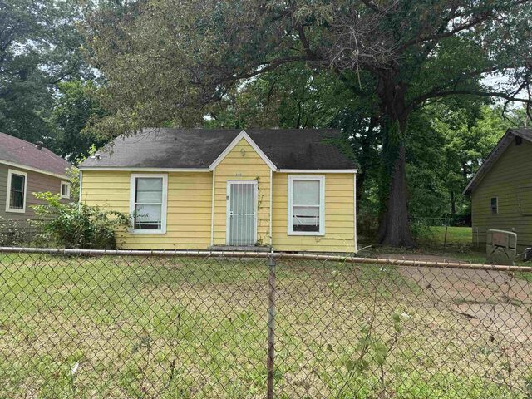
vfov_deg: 56.8
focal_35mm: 24
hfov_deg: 71.6
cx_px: 266
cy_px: 200
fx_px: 369
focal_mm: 6.76
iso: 80
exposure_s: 1/1366
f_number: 1.78
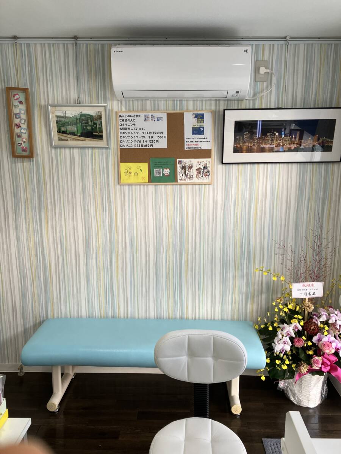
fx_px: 368
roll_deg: +0.9
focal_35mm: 28
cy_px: 227
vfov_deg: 63.4
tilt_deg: -9.2
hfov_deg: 49.7
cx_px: 170
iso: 40
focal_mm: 3.99
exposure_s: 1/100
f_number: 1.8
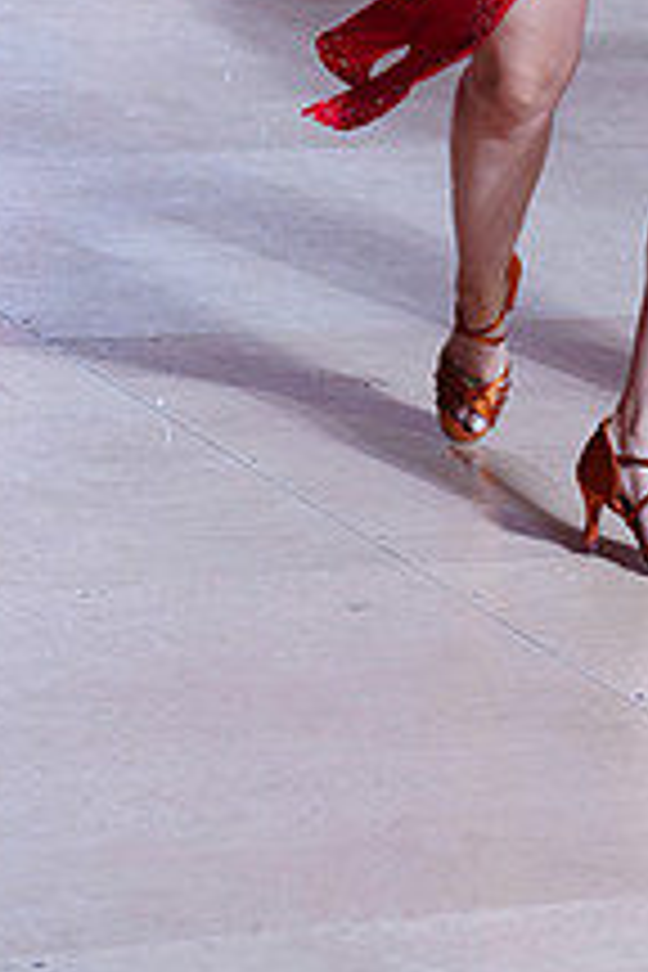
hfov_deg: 5.7
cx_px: 731
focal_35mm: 242
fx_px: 6533
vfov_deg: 8.4
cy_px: -306
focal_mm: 90
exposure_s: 1/200
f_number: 4.5
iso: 640
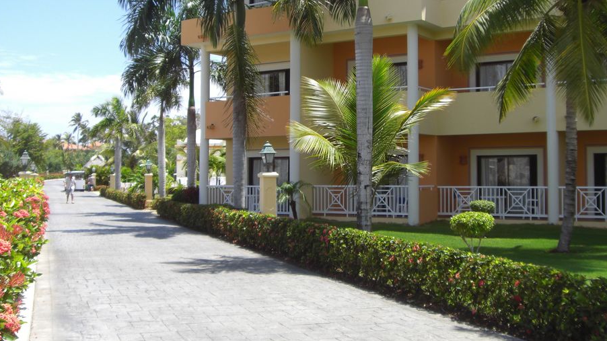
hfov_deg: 43.6
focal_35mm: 47
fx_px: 756
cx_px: 341
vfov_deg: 25.3
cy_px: 118
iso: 64
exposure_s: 1/640
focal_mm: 6.2
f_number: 2.7
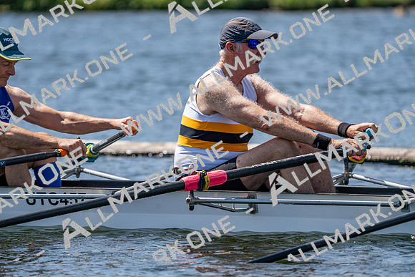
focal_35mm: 404
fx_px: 4658
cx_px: 208
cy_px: 138
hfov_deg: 5.1
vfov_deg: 3.4
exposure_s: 1/2000
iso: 320
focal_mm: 404
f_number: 6.3
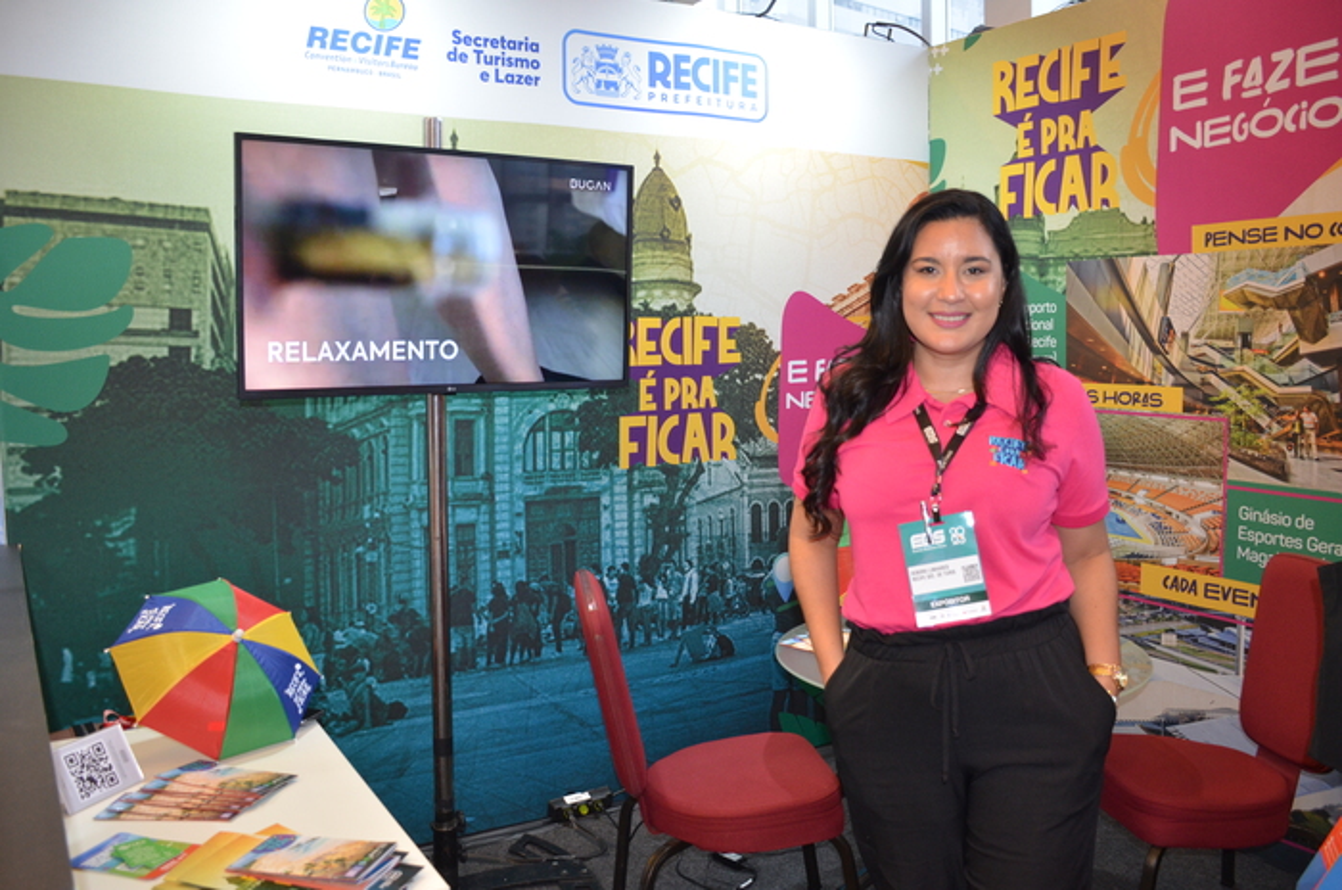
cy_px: 445
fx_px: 1116
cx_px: 671
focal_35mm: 30
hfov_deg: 62.0
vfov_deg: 43.4
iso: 800
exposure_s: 1/60
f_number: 3.5
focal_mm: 20
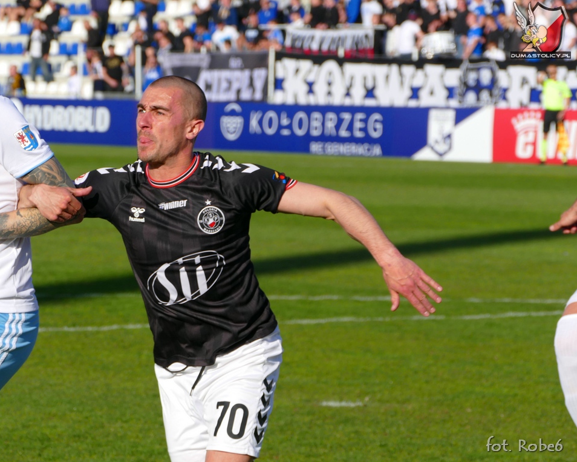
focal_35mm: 266
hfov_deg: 7.3
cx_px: 241
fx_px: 4542
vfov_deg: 5.8
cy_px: 232
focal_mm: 85.83
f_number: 4.5
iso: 125
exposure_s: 1/2000
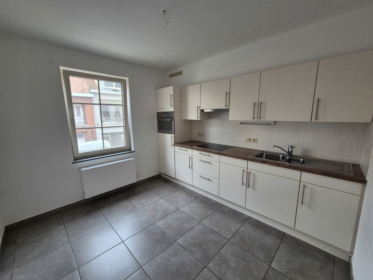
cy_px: 140
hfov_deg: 106.2
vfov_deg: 89.9
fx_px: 140
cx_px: 186
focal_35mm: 13
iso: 320
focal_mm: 2.2
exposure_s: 1/50
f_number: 2.2
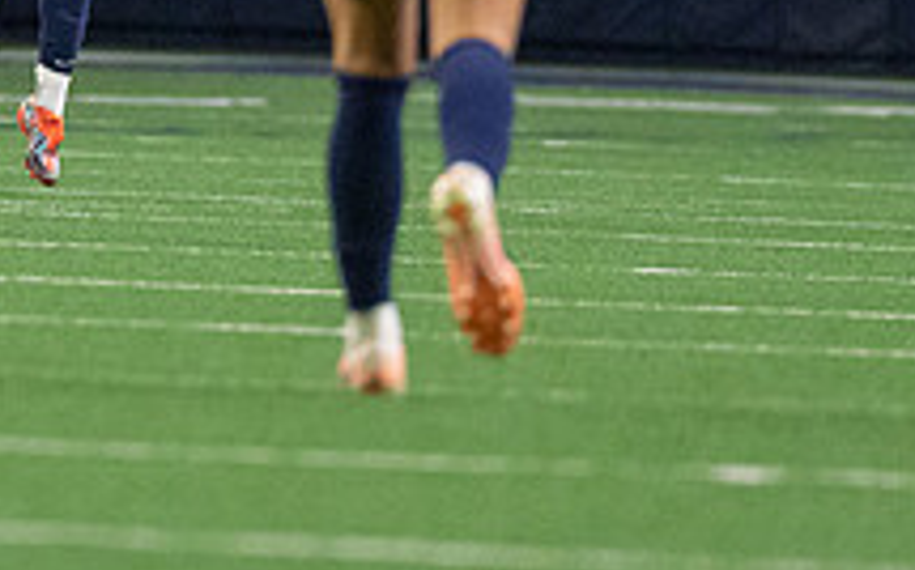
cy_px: -252
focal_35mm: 955
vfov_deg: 1.4
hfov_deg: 2.2
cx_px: -105
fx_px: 23796
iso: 5000
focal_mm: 200
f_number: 2.8
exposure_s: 1/1250
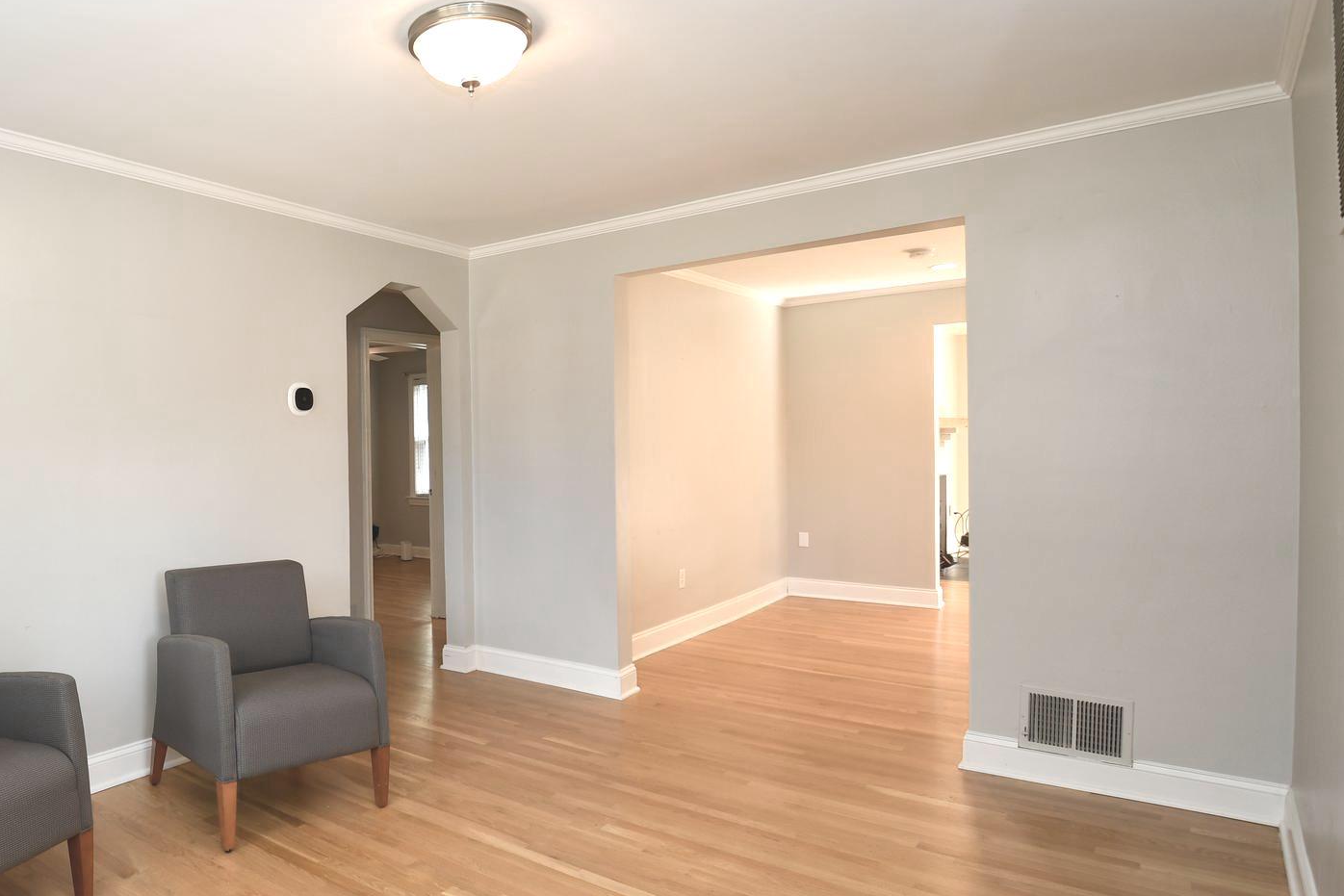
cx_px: 399
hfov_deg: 74.9
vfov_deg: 57.2
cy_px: 461
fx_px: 821
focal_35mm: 22
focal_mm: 10
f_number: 4
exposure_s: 1/60
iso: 280
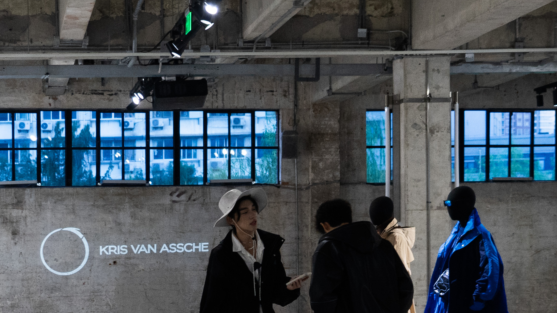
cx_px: 258
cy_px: 334
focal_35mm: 109
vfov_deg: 11.0
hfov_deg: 19.6
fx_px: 1610
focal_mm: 38
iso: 1000
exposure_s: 1/60
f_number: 4
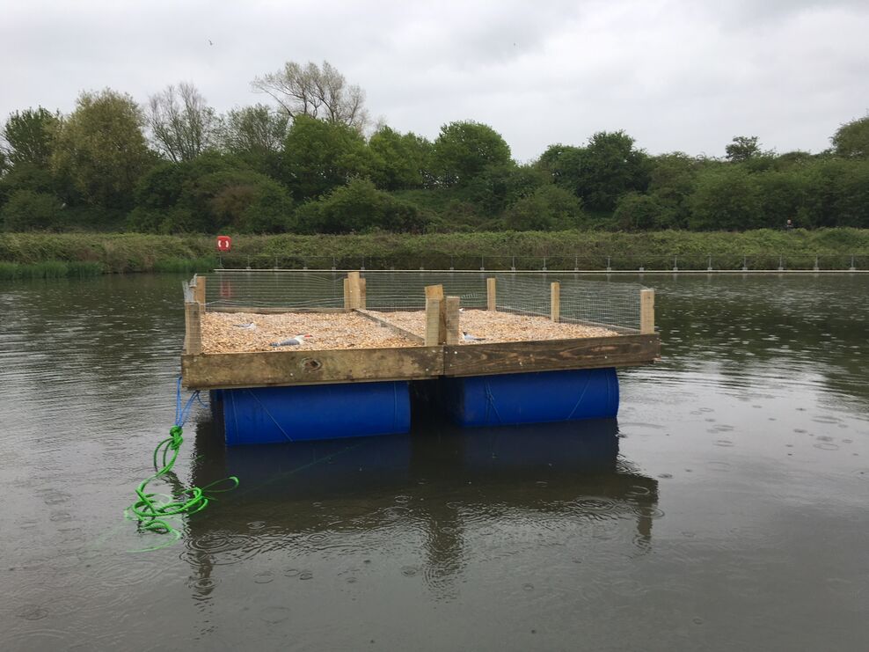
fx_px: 728
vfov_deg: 48.2
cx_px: 434
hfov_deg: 61.7
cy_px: 326
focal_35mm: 29
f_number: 2.2
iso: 25
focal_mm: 4.15
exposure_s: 1/284
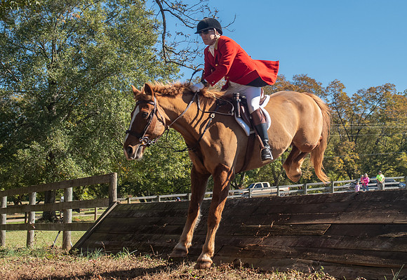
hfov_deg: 30.1
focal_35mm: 66
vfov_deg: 21.1
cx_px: 258
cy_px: 127
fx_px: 753
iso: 400
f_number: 4
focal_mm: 35
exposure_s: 1/320
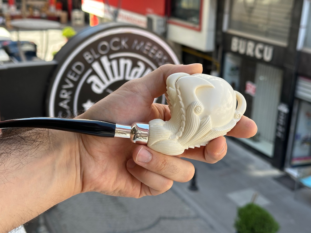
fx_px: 431
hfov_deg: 39.7
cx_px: 156
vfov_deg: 30.3
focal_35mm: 48
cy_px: 116
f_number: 1.78
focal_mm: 6.86
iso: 64
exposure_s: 1/458
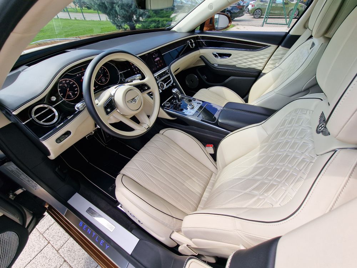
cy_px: 134
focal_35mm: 13
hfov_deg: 106.2
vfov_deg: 89.9
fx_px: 134
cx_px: 178
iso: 50
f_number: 2.2
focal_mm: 2.2
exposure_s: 1/574
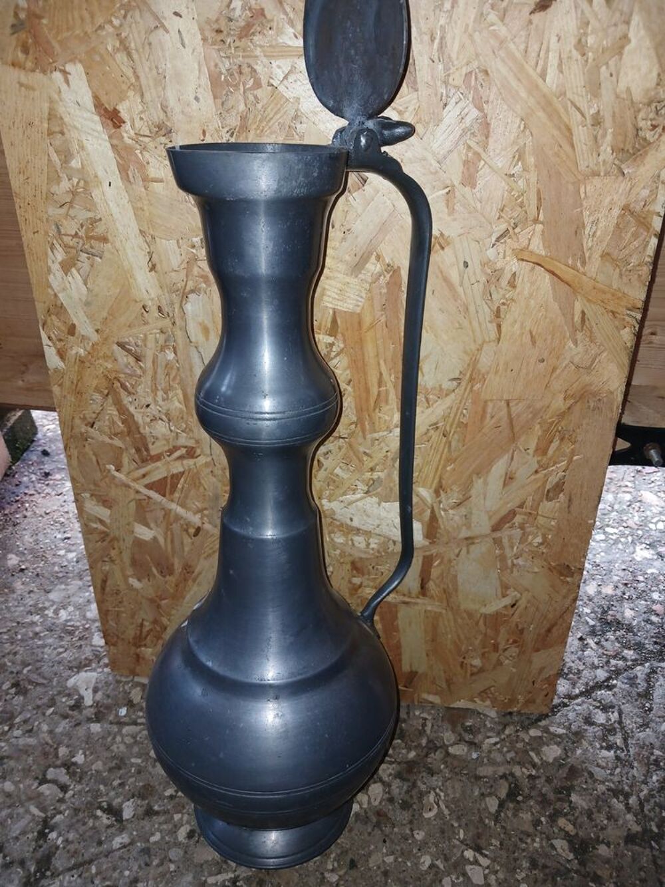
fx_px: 691
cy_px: 444
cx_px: 332
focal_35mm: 27
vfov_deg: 65.3
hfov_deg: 51.4
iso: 100
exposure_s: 1/50
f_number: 1.8
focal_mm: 4
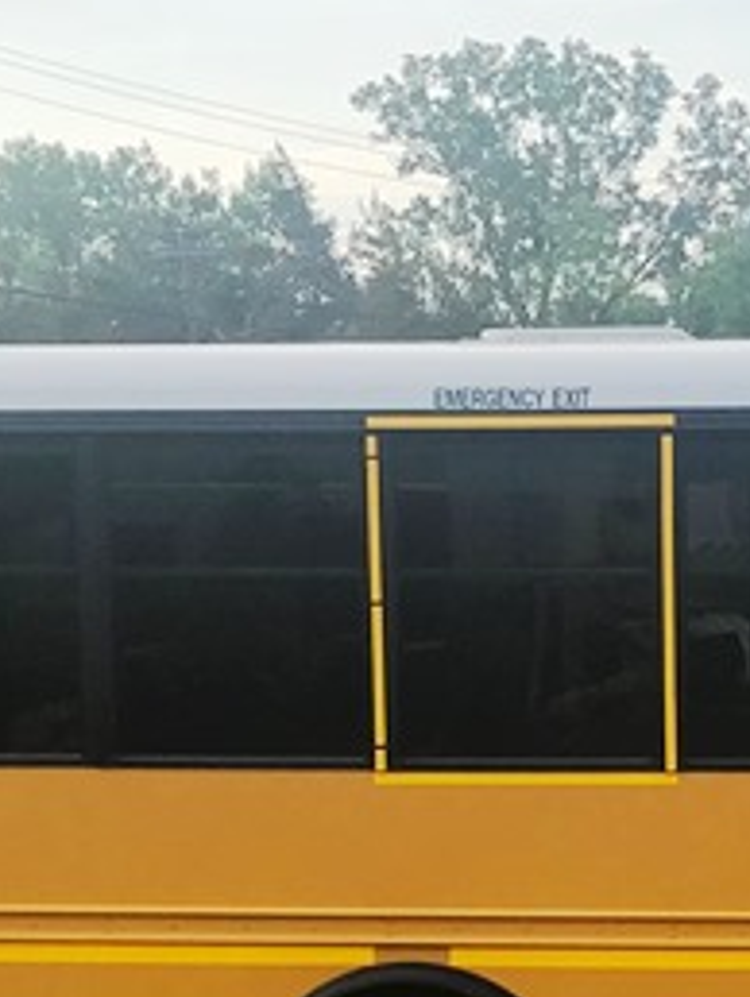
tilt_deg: -5.9
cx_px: 781
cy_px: 1001
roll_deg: +3.2
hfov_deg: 13.2
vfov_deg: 17.3
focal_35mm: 111
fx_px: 3201
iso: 20
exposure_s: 1/1773
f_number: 1.8
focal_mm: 3.99
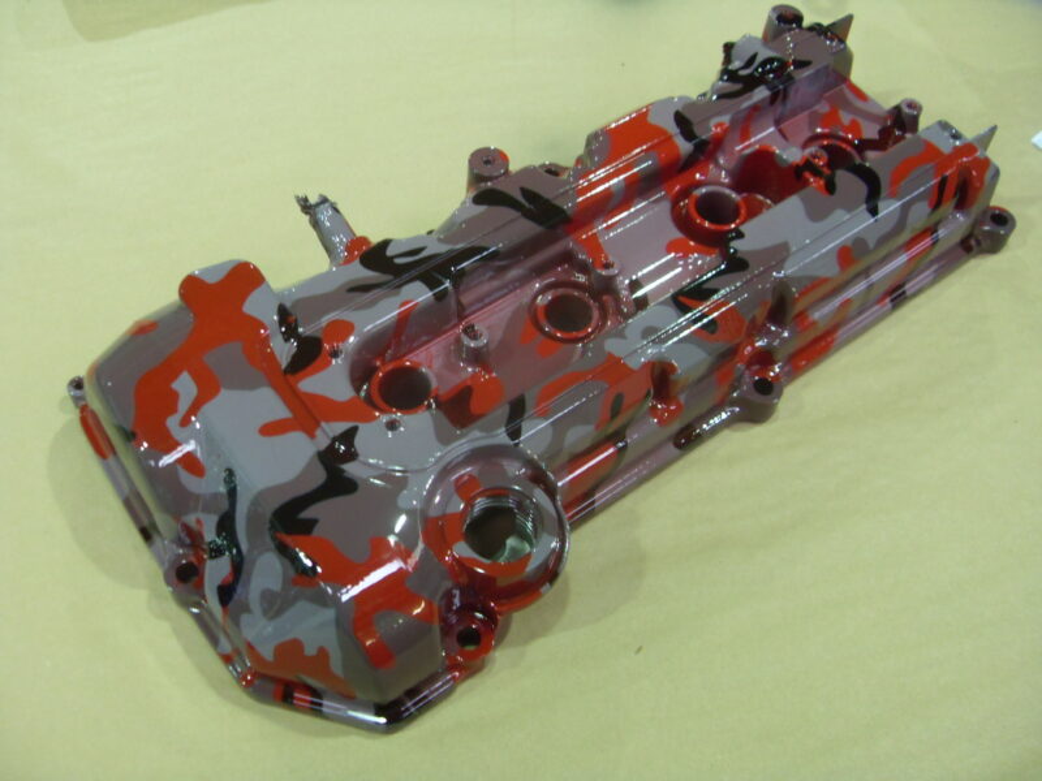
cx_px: 521
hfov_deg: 52.6
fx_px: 1054
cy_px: 390
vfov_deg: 40.7
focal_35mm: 35
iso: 200
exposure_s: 1/20
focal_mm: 6.3
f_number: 2.8
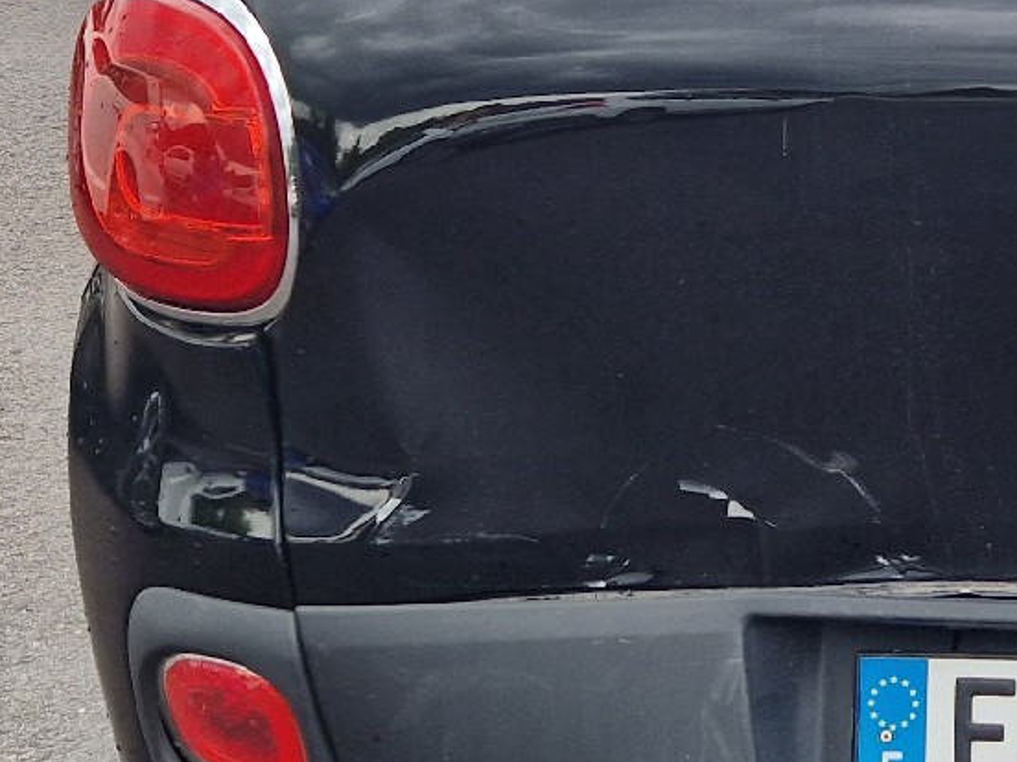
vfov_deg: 18.4
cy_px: 278
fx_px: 2350
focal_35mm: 80
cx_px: 1308
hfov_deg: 22.0
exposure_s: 1/625
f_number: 1.8
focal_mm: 5.4
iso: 50
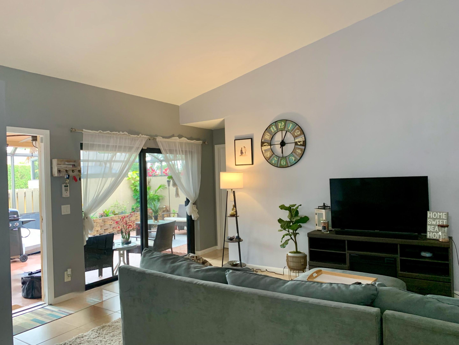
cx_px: 230
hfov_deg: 67.3
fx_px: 345
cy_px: 172
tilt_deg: +0.1
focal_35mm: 26
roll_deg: +2.8
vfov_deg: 53.1
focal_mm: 4.25
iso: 160
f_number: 1.8
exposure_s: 1/60
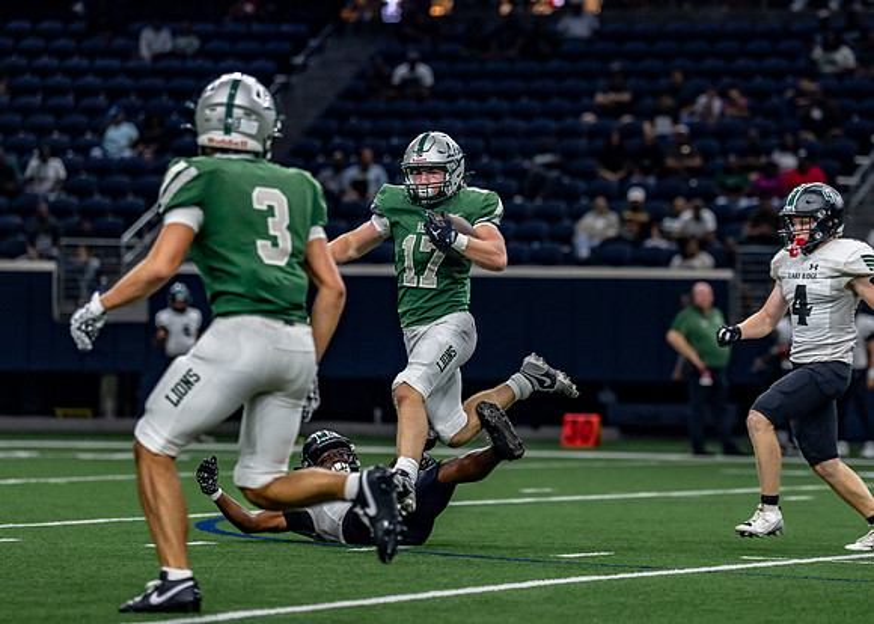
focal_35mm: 209
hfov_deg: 9.6
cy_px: 268
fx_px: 5189
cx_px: 540
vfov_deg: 6.9
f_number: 2.8
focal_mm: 149
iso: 1250
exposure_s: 1/1000
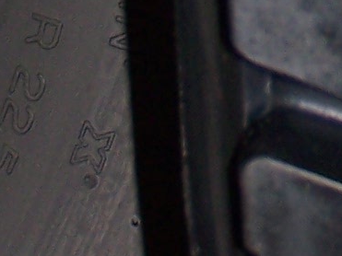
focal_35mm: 466
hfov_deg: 4.2
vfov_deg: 3.1
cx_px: 780
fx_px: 4603
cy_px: -595
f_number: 3.2
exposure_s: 1/60
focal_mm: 12.4
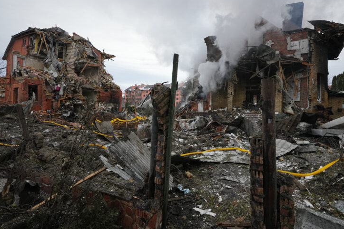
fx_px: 162
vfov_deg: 70.4
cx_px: 178
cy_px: 108
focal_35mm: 17
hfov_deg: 93.2
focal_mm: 16
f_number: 6.3
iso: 800
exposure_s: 1/1250
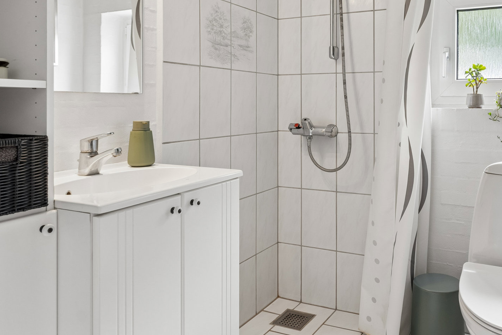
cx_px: 339
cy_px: 106
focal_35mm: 32
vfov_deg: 40.8
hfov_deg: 57.7
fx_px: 442
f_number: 8
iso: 200
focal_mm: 15
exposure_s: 1/15
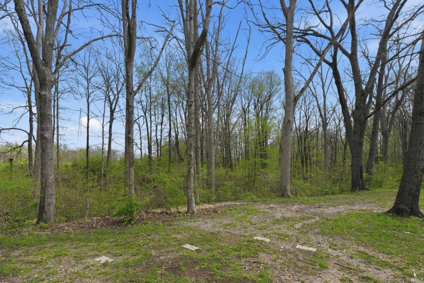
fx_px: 177
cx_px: 212
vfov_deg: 77.3
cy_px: 142
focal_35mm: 15
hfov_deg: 100.4
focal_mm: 10
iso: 800
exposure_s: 1/3200
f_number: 5
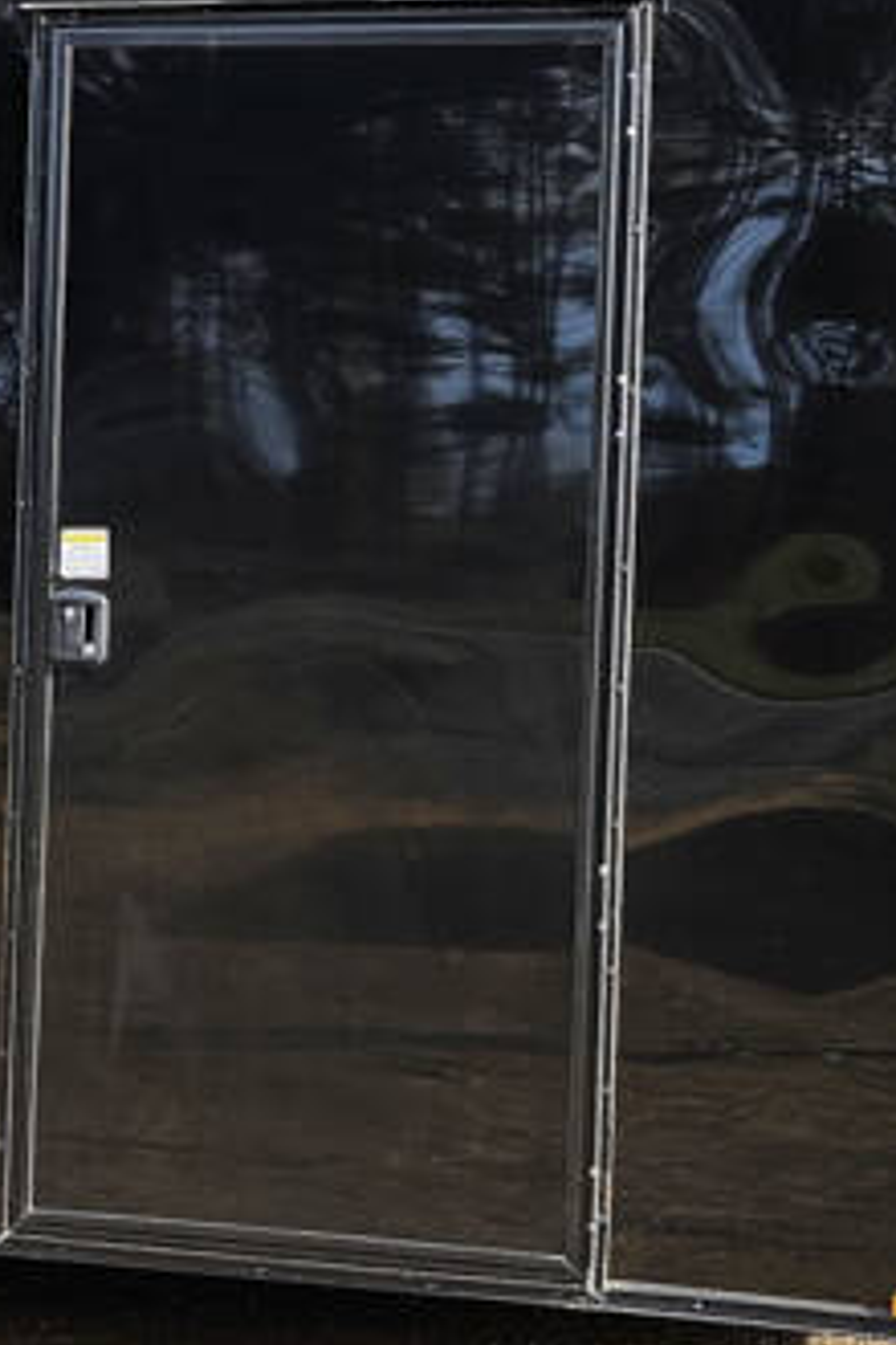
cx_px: 204
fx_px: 3248
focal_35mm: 87
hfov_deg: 15.6
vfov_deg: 23.3
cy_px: 542
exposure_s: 1/565
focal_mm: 5.4
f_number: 1.8
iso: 25
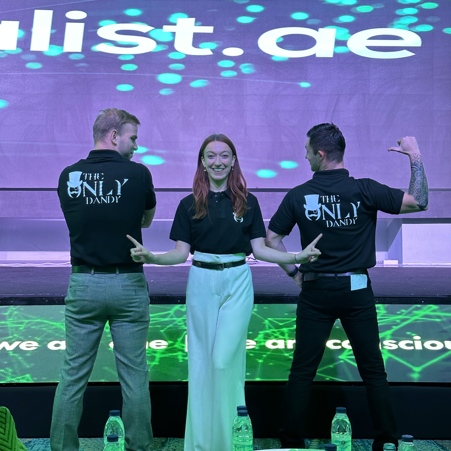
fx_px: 840
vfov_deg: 30.0
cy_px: 181
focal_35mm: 57
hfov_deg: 30.0
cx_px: 226
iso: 160
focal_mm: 6.86
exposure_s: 1/59
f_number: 1.78
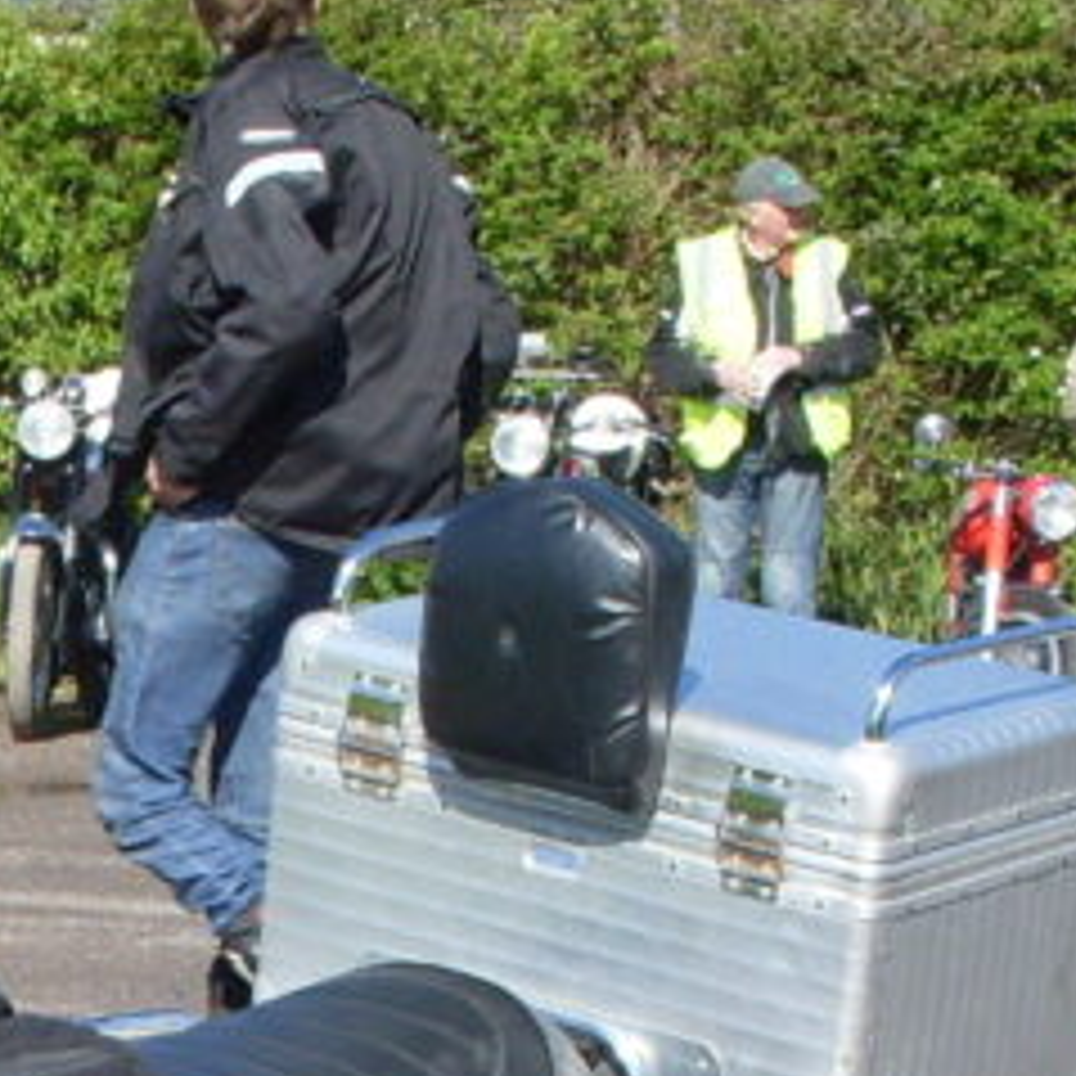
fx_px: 5064
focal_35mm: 144
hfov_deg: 11.8
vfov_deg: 11.5
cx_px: -257
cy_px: 1720
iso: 80
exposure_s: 1/180
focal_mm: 6.3
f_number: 8.4
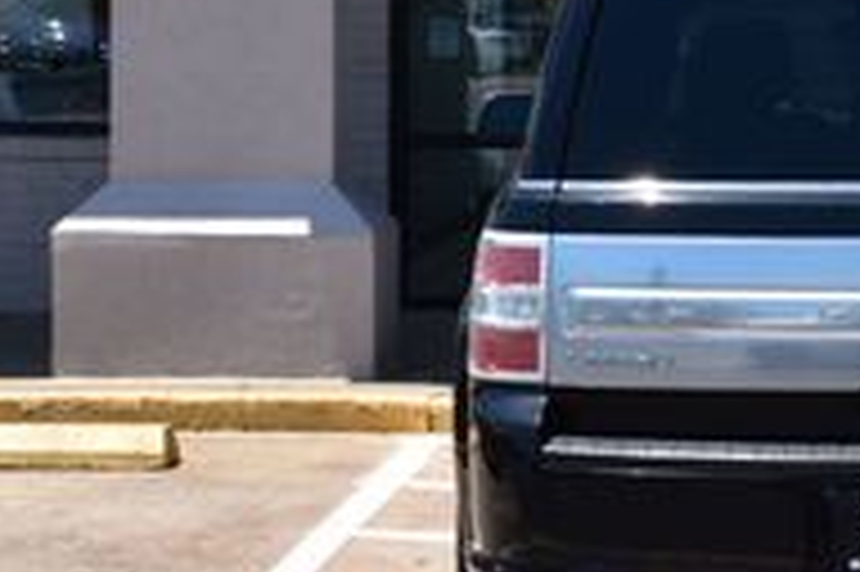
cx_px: 964
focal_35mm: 146
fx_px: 3477
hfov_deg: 13.8
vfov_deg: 9.4
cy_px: 167
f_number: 11
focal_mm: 29
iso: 400
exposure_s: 1/500
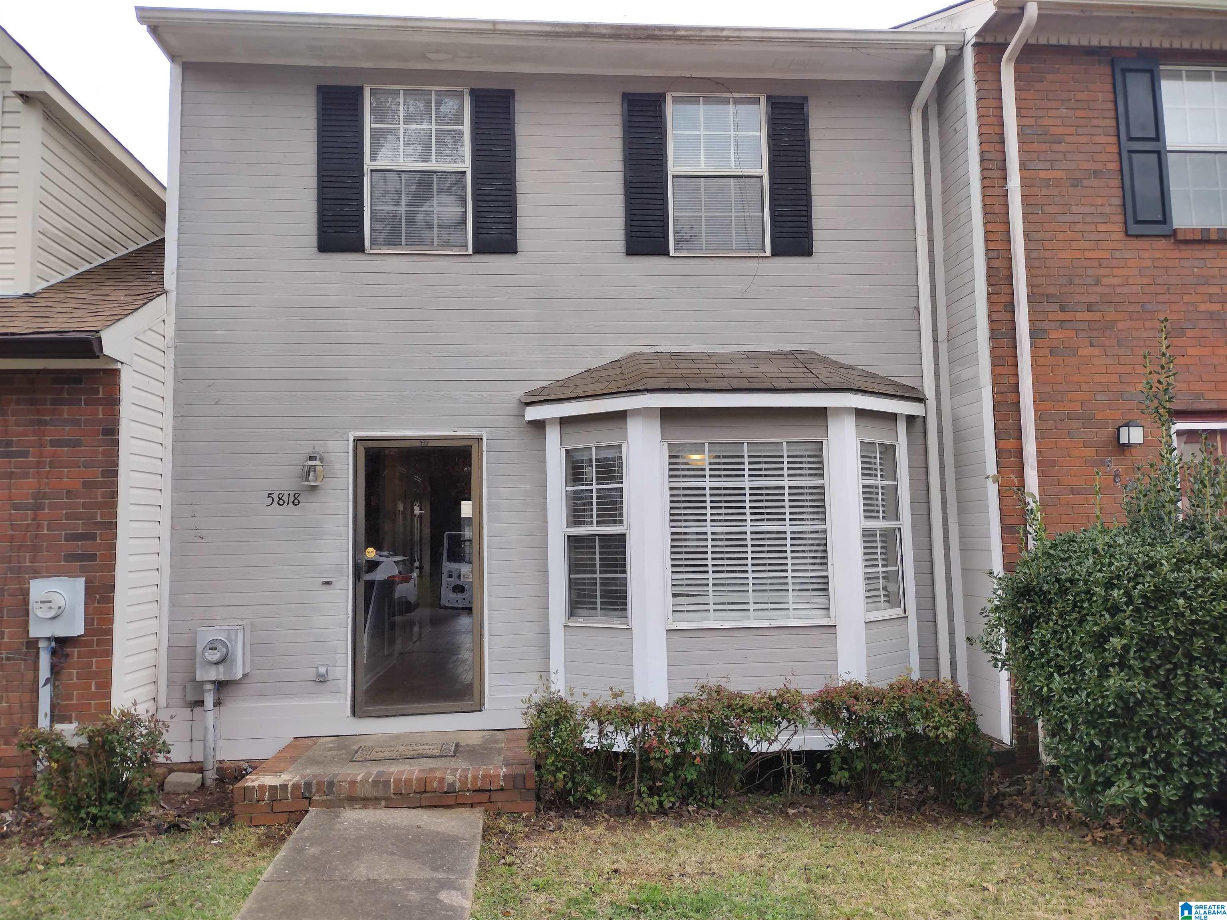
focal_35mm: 27
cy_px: 460
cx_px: 614
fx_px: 957
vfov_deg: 51.4
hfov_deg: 65.3
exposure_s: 1/835
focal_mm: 4.71
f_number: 1.7
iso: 100
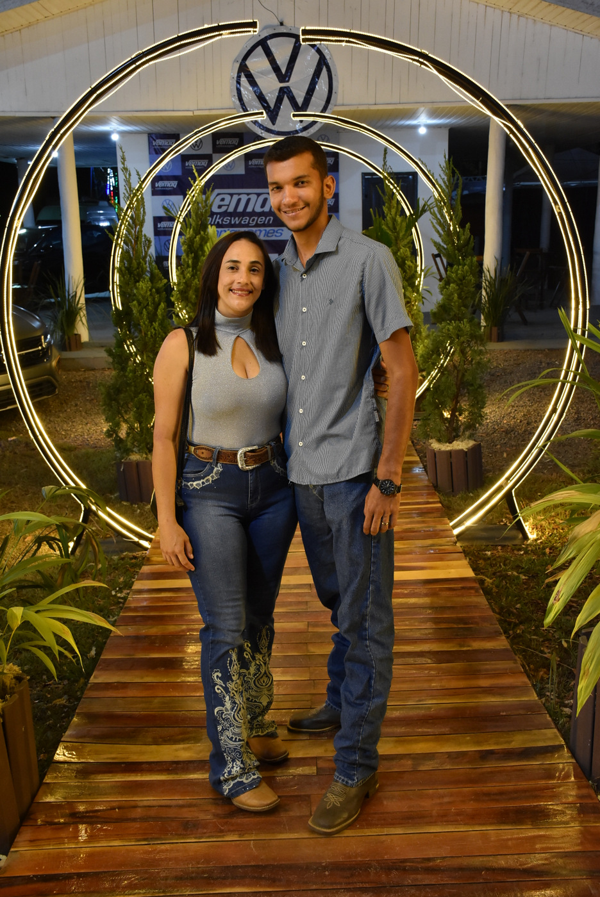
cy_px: 448
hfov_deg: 38.4
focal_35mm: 34
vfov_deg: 55.1
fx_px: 861
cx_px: 300
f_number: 5.6
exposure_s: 1/125
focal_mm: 23
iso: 1600
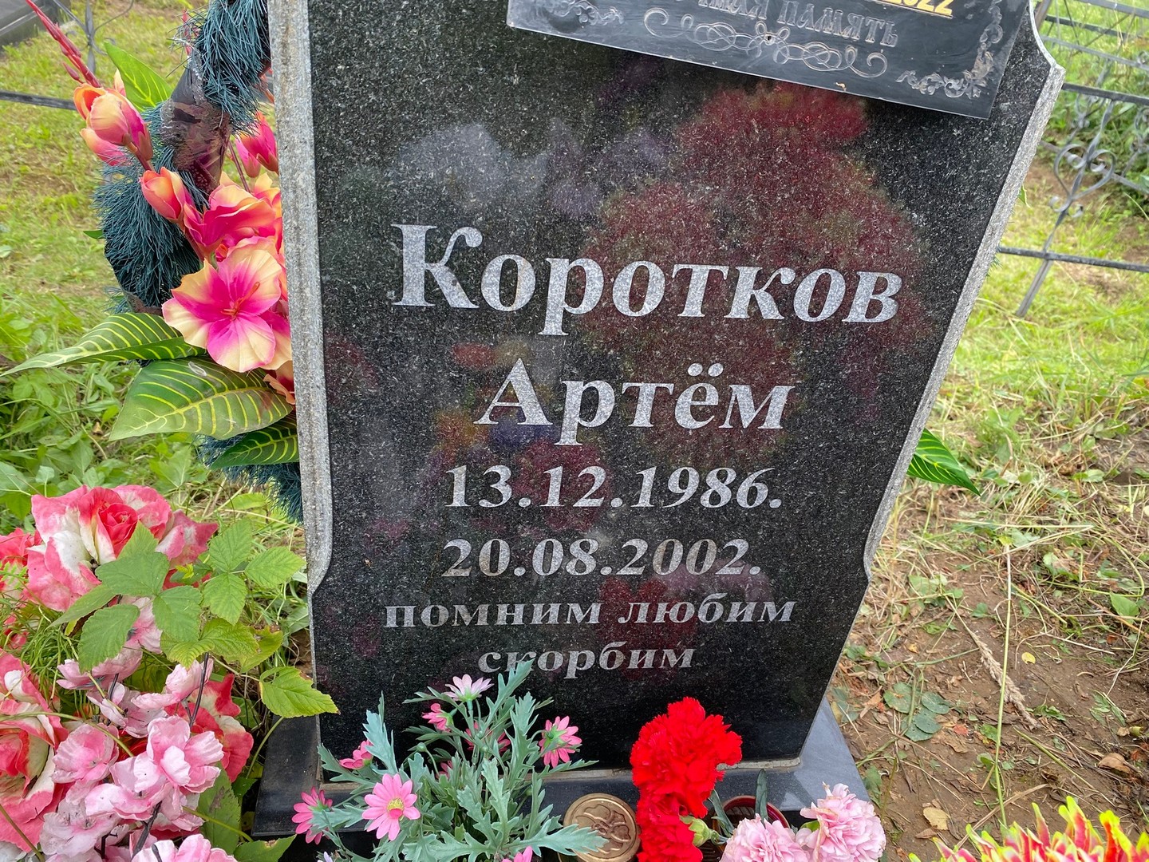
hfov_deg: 67.3
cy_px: 431
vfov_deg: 53.1
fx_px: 863
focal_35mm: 26
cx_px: 574
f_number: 1.8
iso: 32
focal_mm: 4.25
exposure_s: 1/245
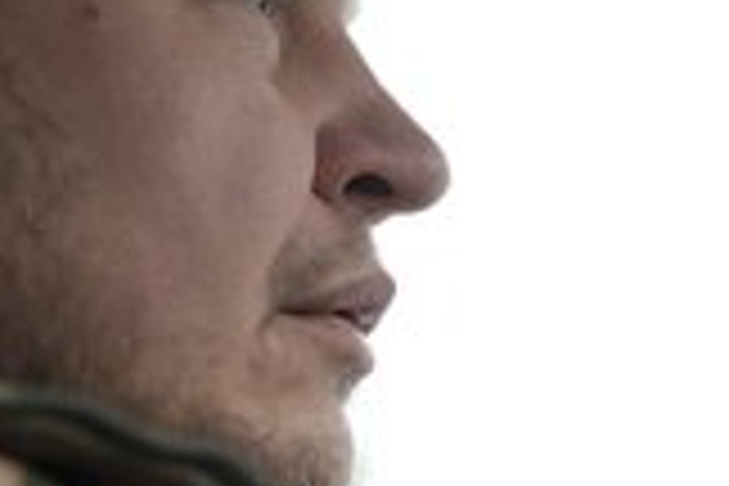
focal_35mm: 131
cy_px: 146
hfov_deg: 15.5
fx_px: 2653
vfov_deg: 10.5
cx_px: 135
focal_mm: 53
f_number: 2.8
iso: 200
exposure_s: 1/80
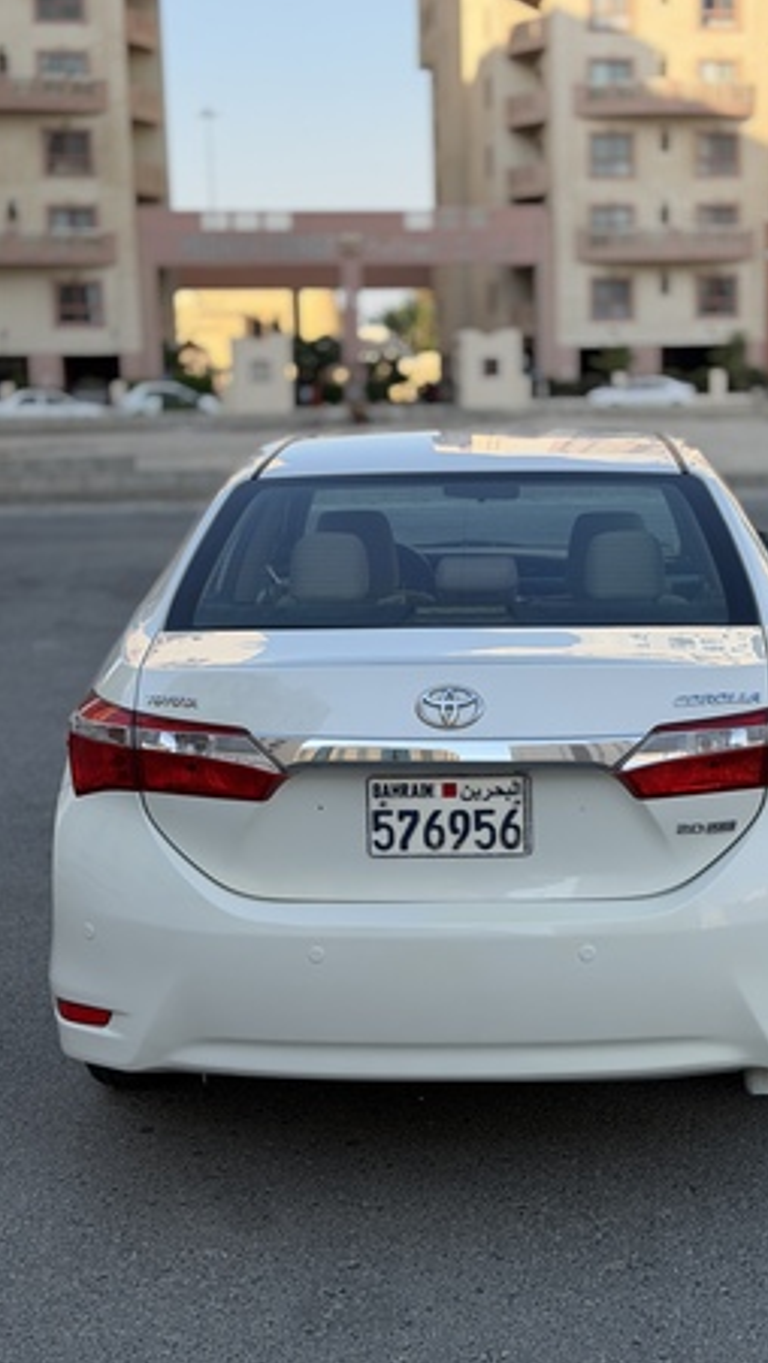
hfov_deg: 22.6
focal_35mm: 53
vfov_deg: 39.2
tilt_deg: -8.7
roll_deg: +1.7
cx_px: 482
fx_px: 1917
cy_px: 685
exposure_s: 1/2033
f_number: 1.78
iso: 64
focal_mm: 6.76
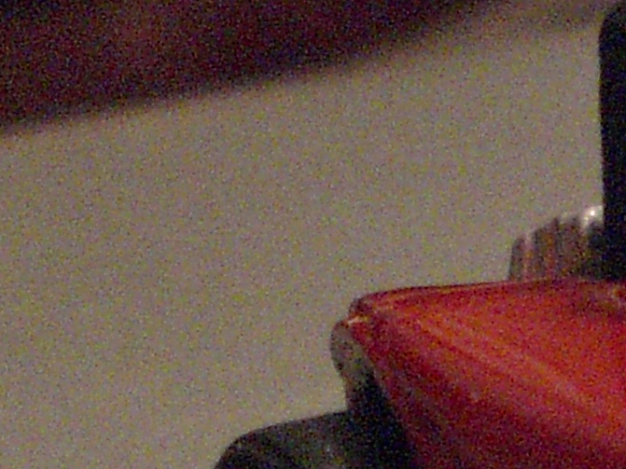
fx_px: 3146
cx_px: 933
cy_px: 761
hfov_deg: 10.9
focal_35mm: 174
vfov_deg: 8.3
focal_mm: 6.3
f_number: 3.1
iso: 800
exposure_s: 1/15
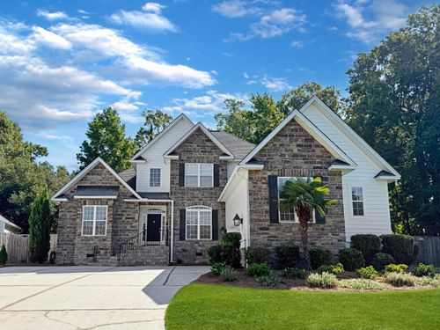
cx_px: 220
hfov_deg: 71.6
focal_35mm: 24
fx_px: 305
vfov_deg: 56.8
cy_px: 165
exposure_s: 1/4673
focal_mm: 6.76
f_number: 1.78
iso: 80
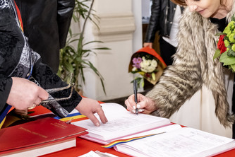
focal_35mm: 75
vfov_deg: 17.9
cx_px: 180
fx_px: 490
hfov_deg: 26.6
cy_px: 20
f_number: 2.8
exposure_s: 1/160
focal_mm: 25.7
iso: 1000
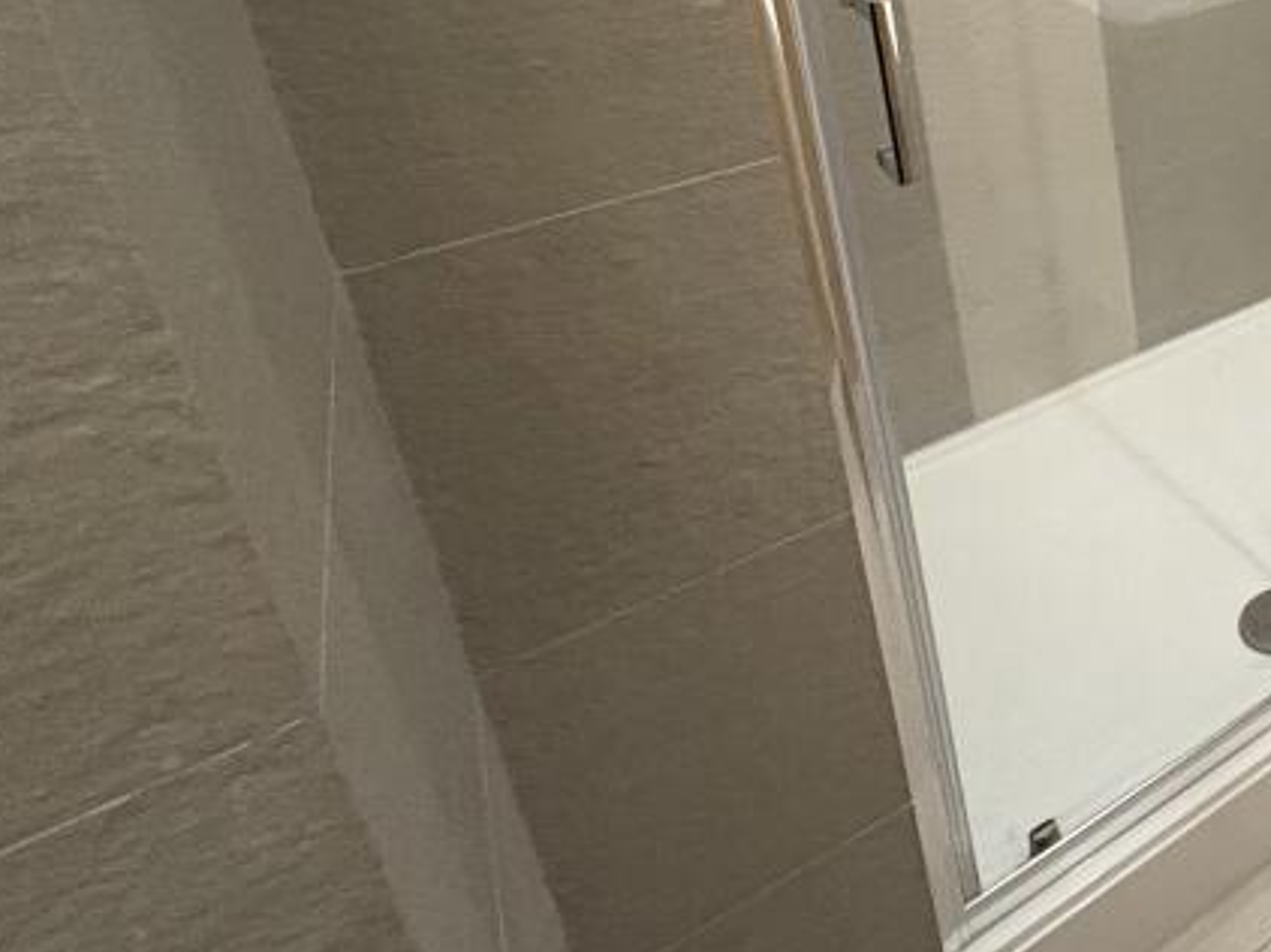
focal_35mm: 34
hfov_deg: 40.5
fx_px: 1248
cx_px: 1476
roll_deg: +1.2
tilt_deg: -17.3
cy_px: -3
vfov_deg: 37.3
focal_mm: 2.22
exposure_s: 1/50
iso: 800
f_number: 2.2
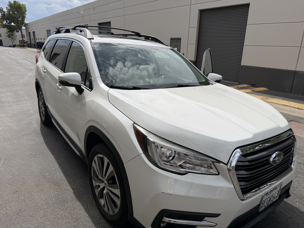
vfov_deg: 56.8
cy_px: 114
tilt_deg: -17.7
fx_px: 211
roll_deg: -1.8
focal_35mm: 24
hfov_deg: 71.6
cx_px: 152
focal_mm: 6.76
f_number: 1.78
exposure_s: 1/6711
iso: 80
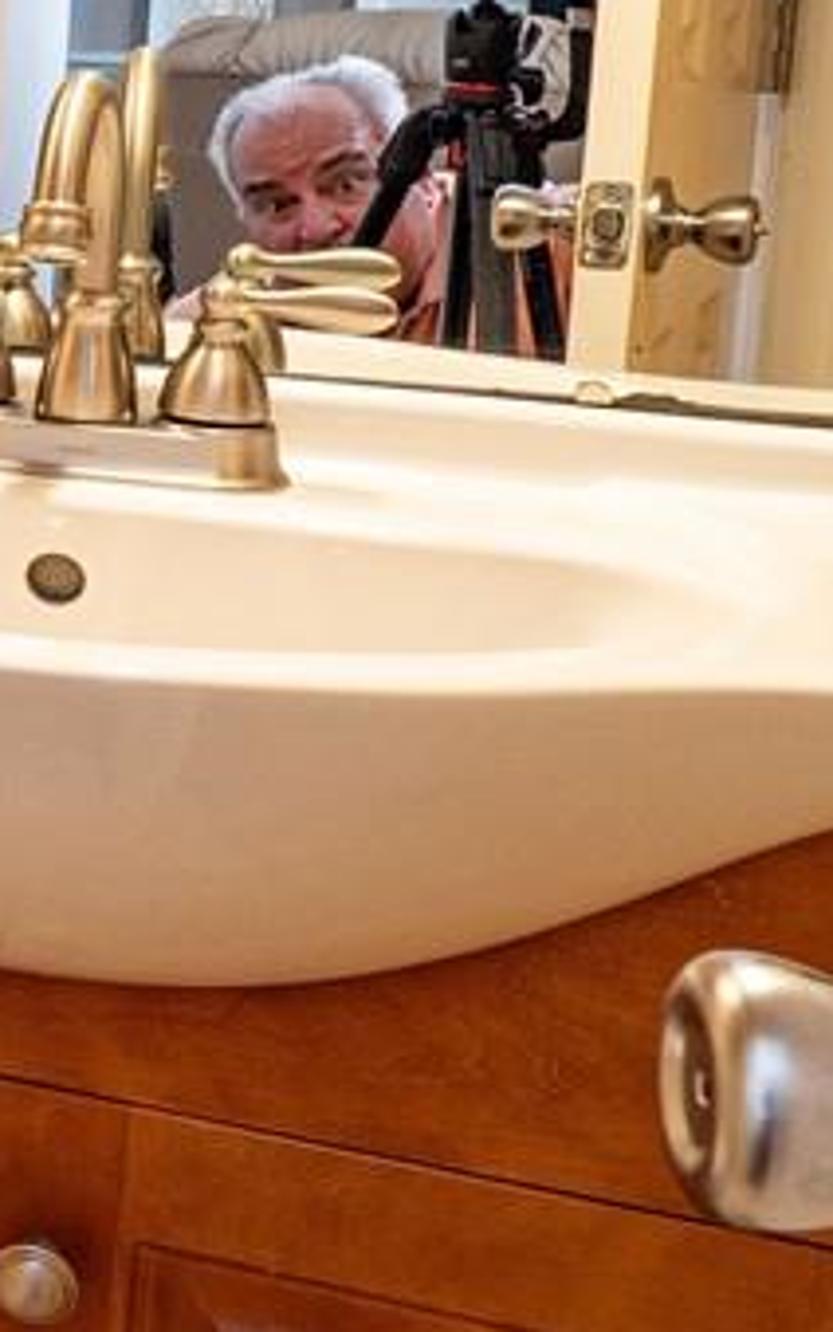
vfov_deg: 28.8
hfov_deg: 13.4
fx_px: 2542
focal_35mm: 70
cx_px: -1202
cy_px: 303
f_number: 4.5
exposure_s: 1/13
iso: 200
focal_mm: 7
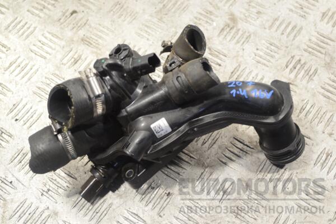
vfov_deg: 21.6
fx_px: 588
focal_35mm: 63
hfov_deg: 31.9
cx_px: 168
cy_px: 112
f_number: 5.3
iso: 320
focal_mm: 42
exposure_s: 1/30
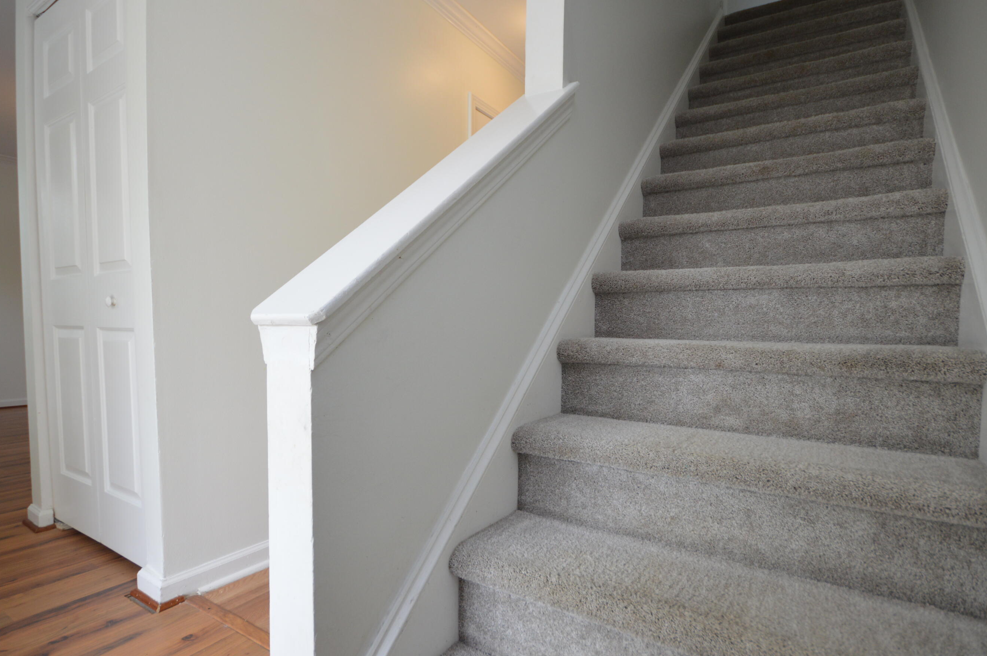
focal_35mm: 17
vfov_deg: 70.2
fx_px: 466
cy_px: 351
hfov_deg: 93.3
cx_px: 513
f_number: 4.5
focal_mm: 10
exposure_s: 1/80
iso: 400
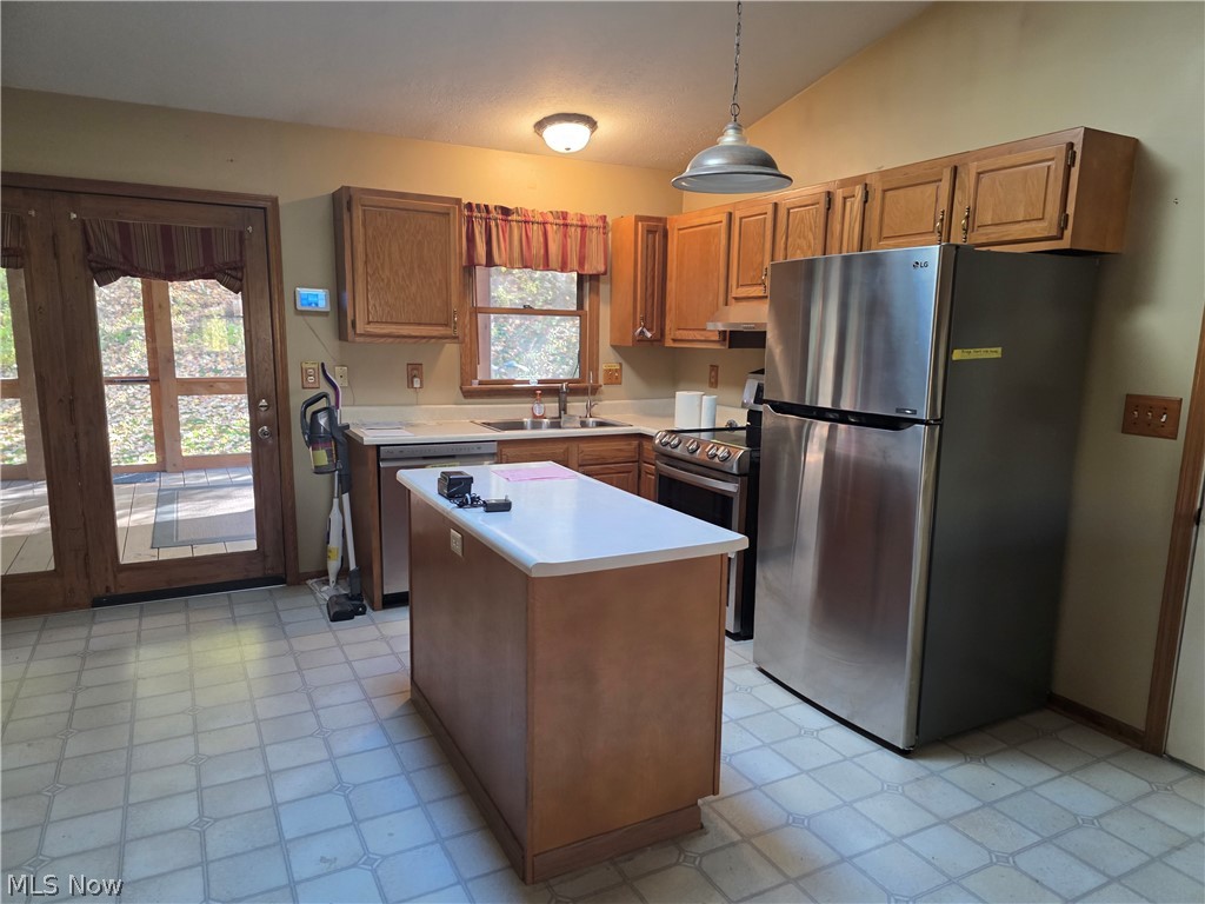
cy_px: 452
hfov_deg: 73.9
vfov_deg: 58.9
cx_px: 602
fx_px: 801
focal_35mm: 23
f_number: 1.7
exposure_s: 1/120
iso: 400
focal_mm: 6.3
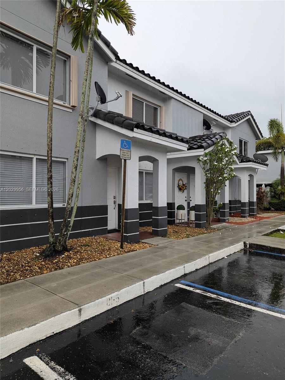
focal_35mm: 24
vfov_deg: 71.6
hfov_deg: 56.8
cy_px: 190
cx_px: 142
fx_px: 263
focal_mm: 6.81
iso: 47
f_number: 1.85
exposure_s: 1/174
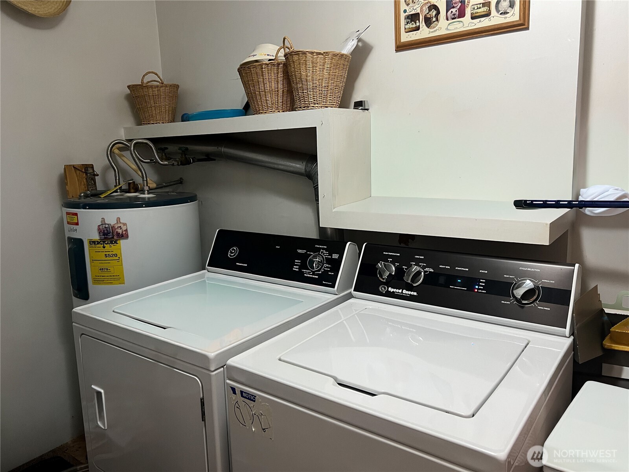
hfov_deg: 67.3
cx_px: 314
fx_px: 472
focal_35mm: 26
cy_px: 236
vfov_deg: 53.1
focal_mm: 5.7
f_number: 1.5
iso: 250
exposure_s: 1/60
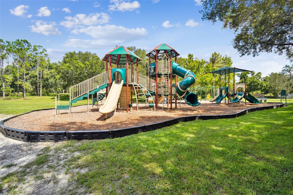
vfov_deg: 77.3
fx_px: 122
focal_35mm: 15
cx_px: 146
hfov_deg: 100.4
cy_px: 98
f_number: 5
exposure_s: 1/400
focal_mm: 10
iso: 100
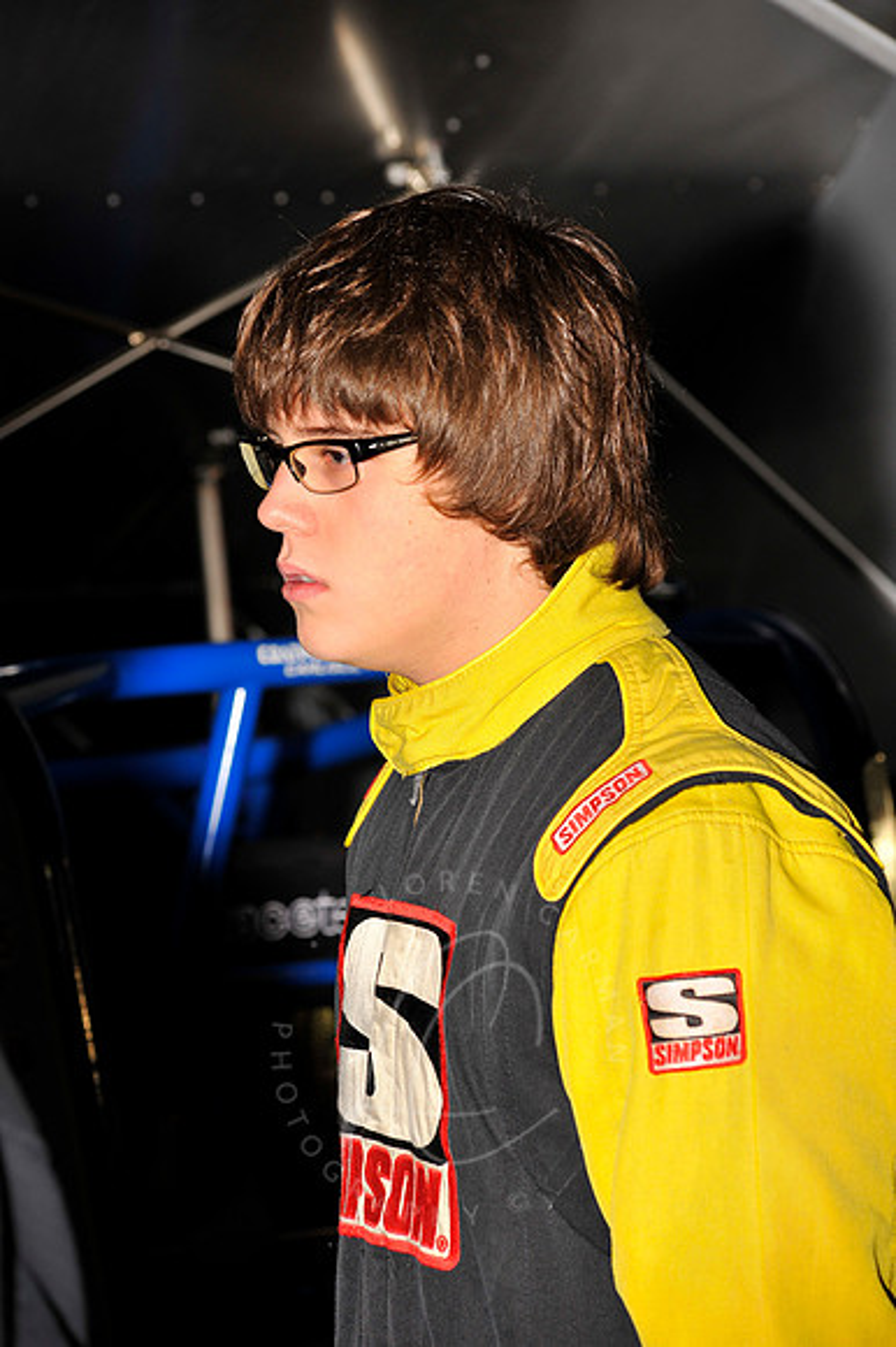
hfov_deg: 8.1
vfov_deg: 12.1
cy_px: 674
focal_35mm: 170
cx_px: 448
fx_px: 6354
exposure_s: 1/250
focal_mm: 170
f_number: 7.1
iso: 500
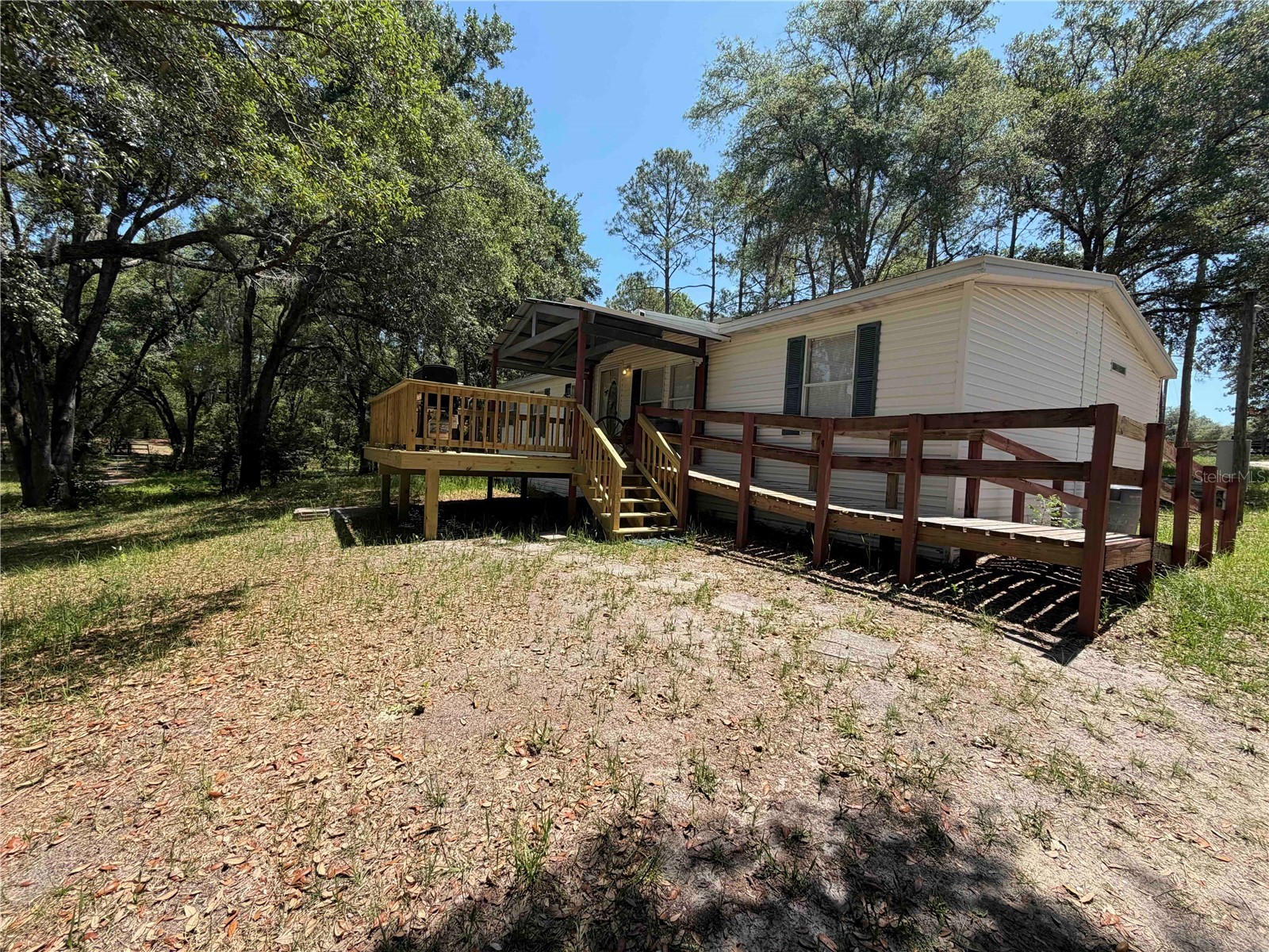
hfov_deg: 102.1
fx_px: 513
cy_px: 476
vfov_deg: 85.7
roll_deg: -2.4
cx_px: 634
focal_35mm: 14
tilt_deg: -1.5
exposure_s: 1/770
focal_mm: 2.22
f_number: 2.2
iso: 40
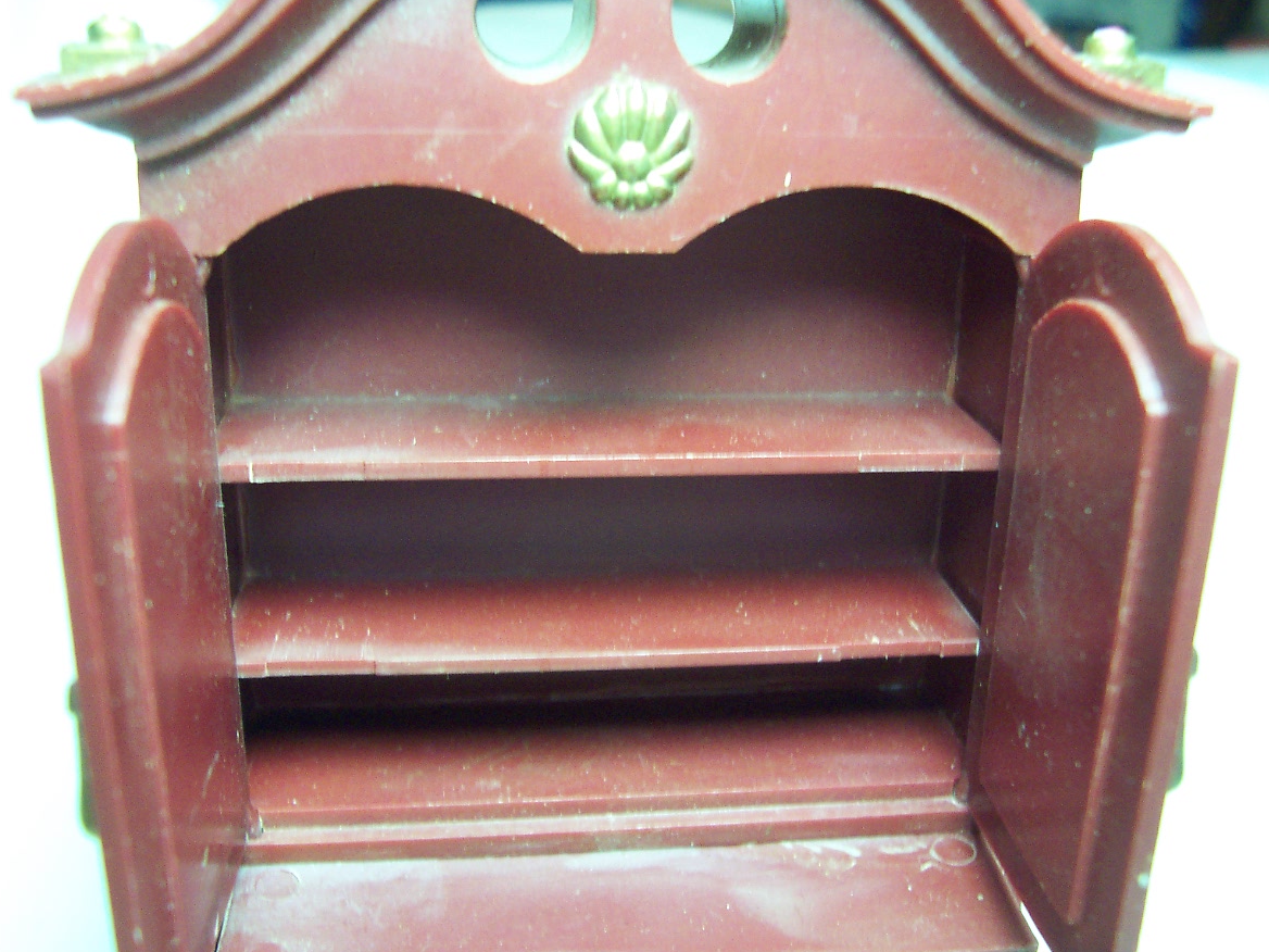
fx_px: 1393
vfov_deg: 37.7
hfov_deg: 49.0
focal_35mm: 38
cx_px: 627
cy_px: 474
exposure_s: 1/20
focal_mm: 5.6
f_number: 2.8
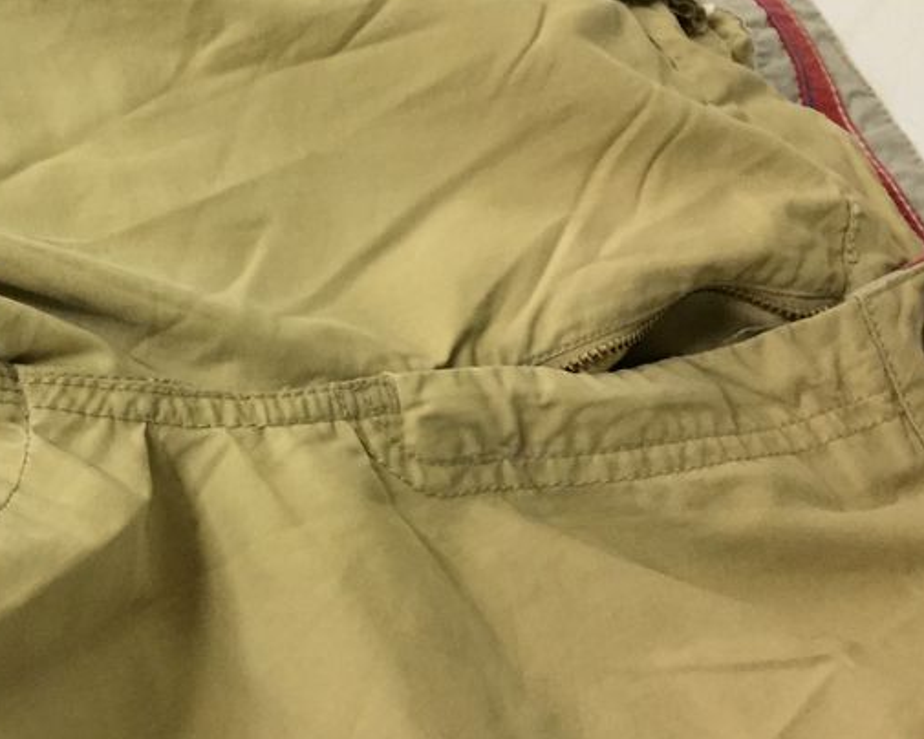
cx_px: 71
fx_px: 1531
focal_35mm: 56
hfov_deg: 31.8
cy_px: 274
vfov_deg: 27.0
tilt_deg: -55.2
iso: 320
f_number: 2.2
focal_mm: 4.15
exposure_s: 1/17
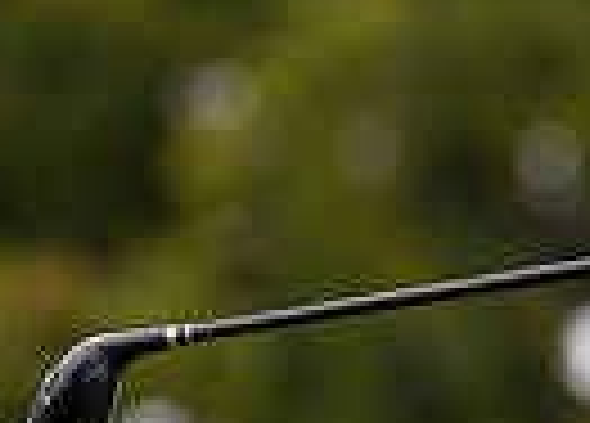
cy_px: 134
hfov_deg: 2.0
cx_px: 809
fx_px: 17303
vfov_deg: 1.4
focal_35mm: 1031
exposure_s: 1/1250
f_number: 4
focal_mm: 200
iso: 800
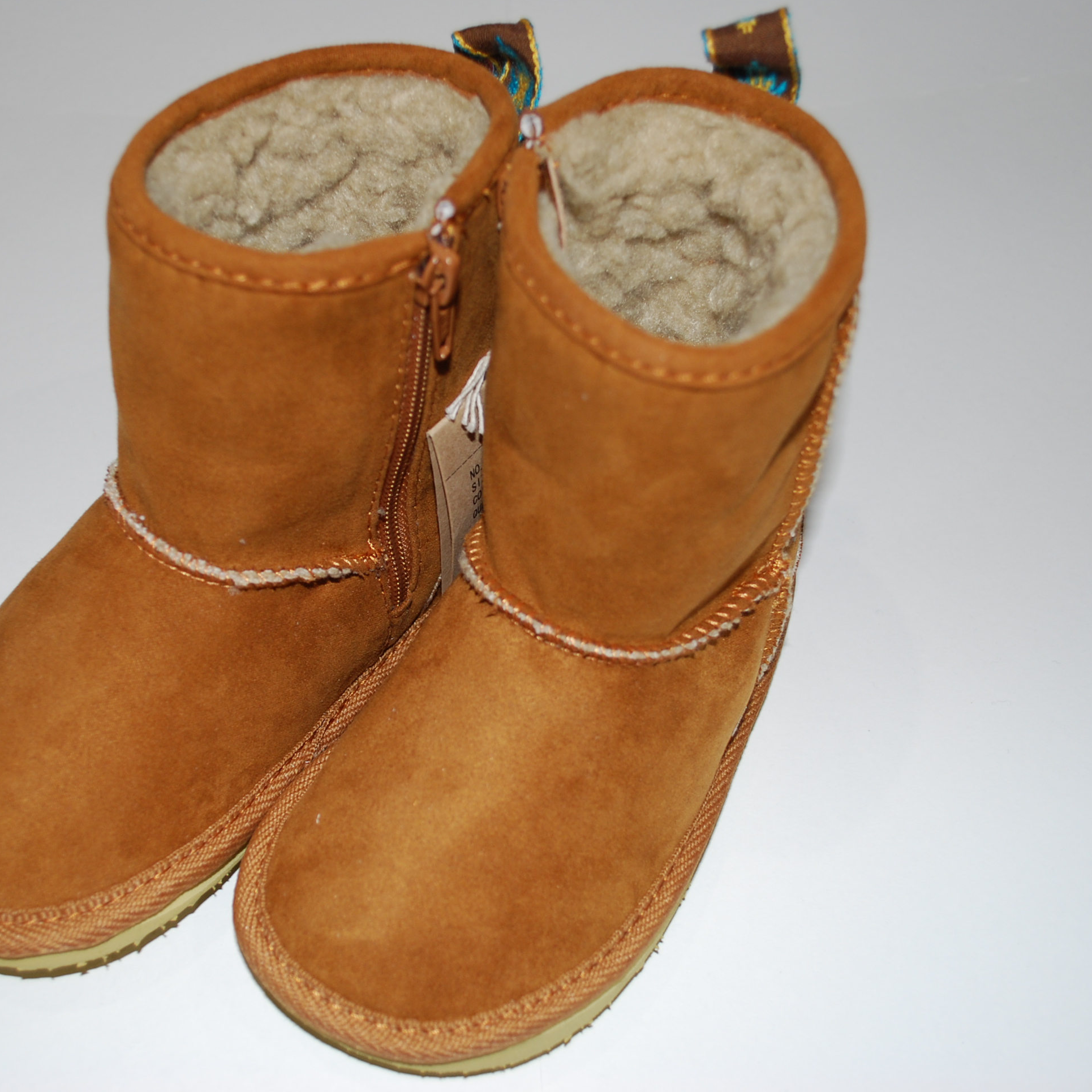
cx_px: 455
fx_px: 1642
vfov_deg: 36.8
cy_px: 547
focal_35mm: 46
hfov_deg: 36.7
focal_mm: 24
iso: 200
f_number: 4.2
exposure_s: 1/60
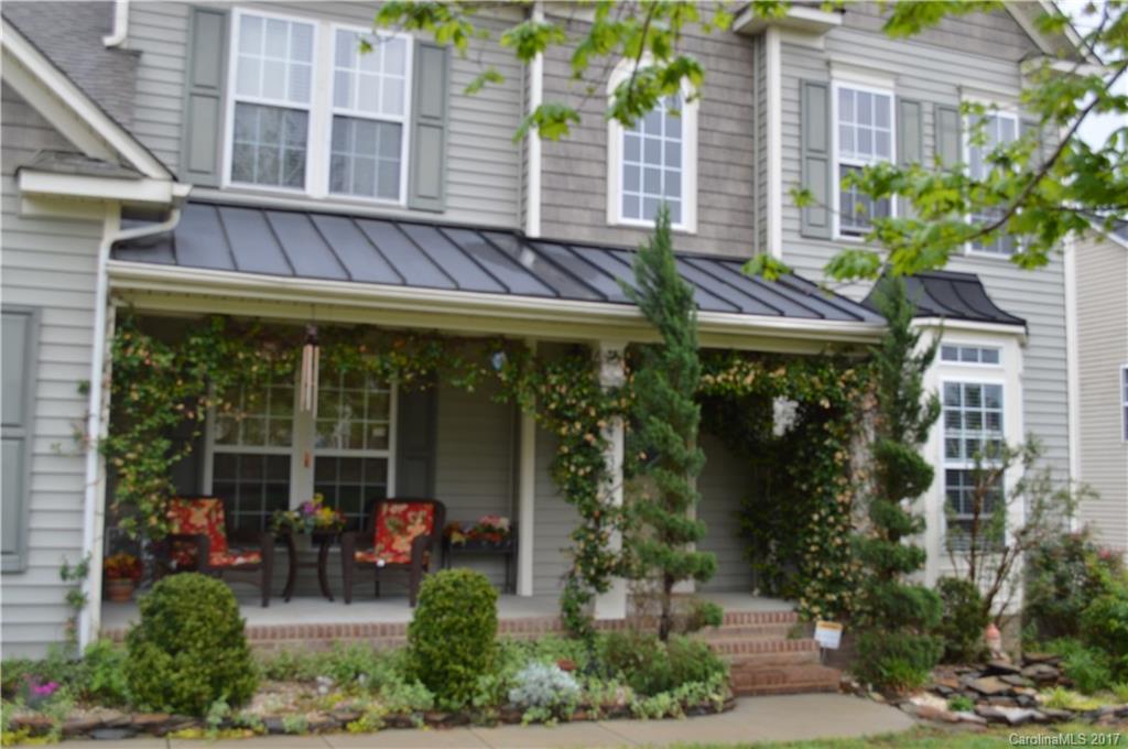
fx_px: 1127
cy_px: 374
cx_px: 564
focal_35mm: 36
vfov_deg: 36.8
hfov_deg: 53.2
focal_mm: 24
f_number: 5.6
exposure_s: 1/160
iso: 100
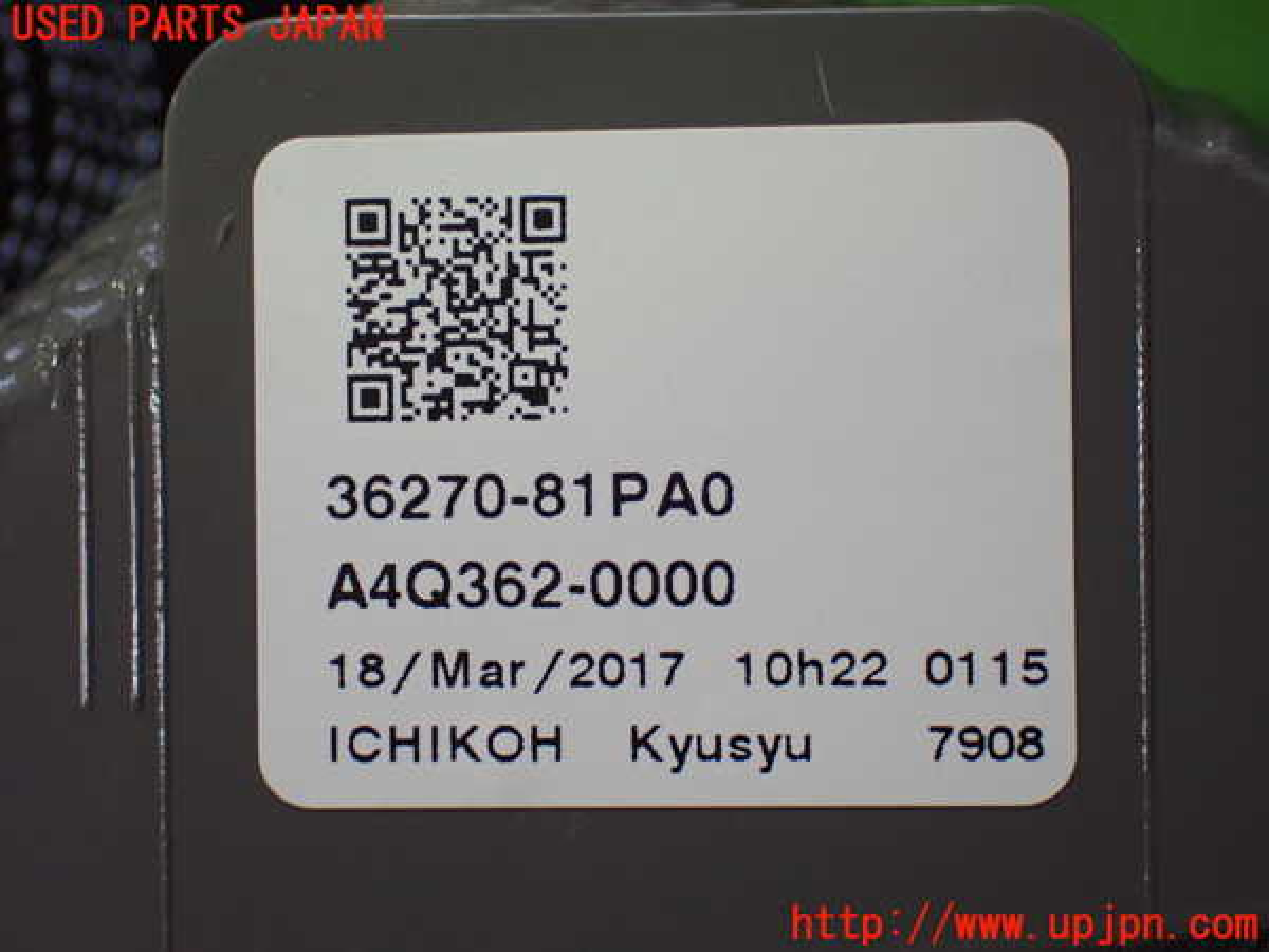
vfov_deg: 23.7
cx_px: 634
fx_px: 2273
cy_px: 476
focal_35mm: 62
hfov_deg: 31.2
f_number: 3.6
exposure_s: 1/125
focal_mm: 11.09
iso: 800
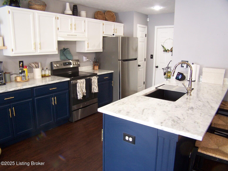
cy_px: 86
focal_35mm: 38
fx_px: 250
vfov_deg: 37.7
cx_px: 114
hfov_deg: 49.0
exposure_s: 1/15
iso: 140
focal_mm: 6.3
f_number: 2.8
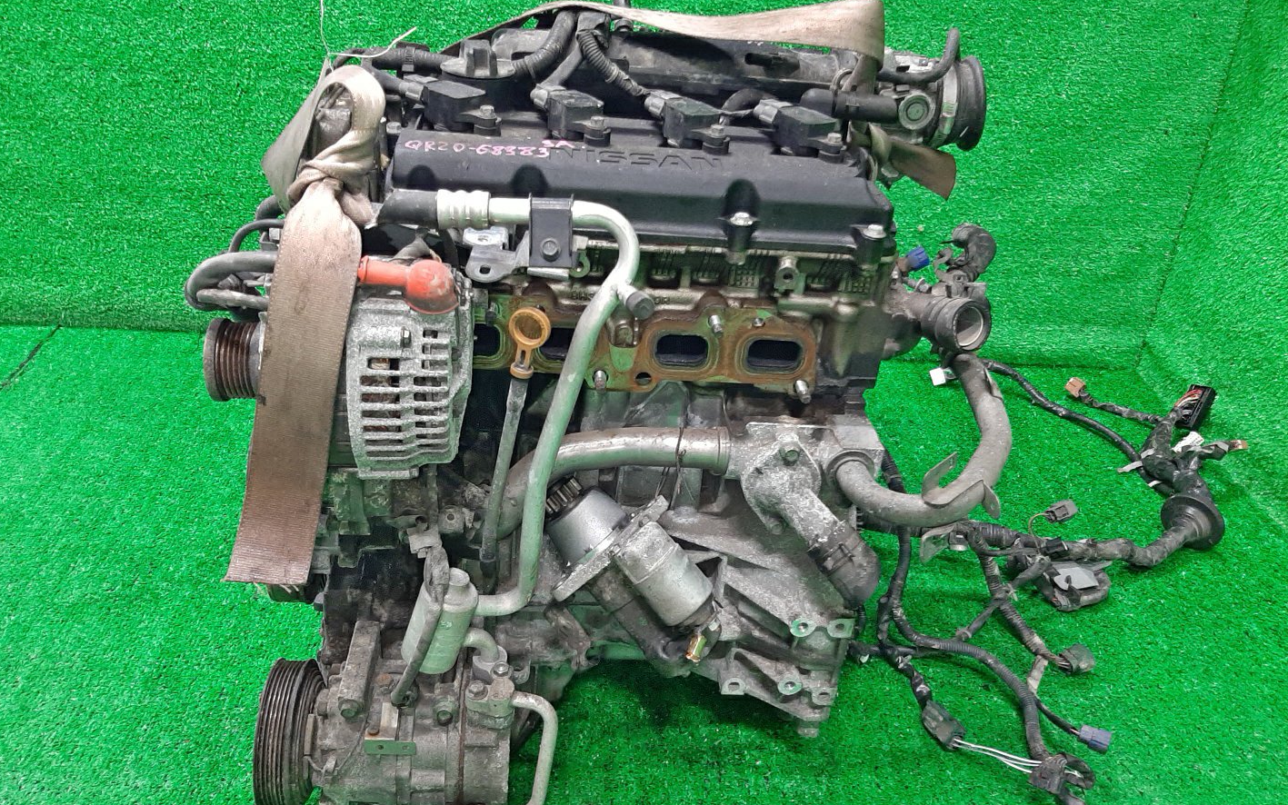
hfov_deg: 66.5
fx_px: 983
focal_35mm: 28
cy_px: 413
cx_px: 648
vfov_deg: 44.5
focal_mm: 3.93
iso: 246
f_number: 1.7
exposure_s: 1/50
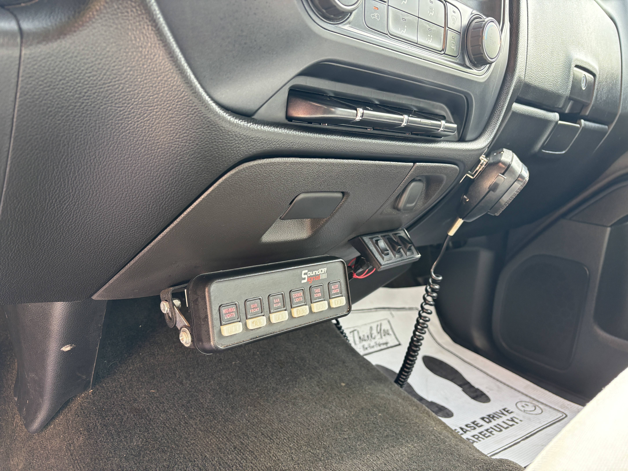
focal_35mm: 26
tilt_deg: -13.4
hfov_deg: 67.3
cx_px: 314
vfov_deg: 53.1
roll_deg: -6.5
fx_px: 472
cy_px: 236
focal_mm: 5.96
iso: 125
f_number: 1.6
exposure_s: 1/121
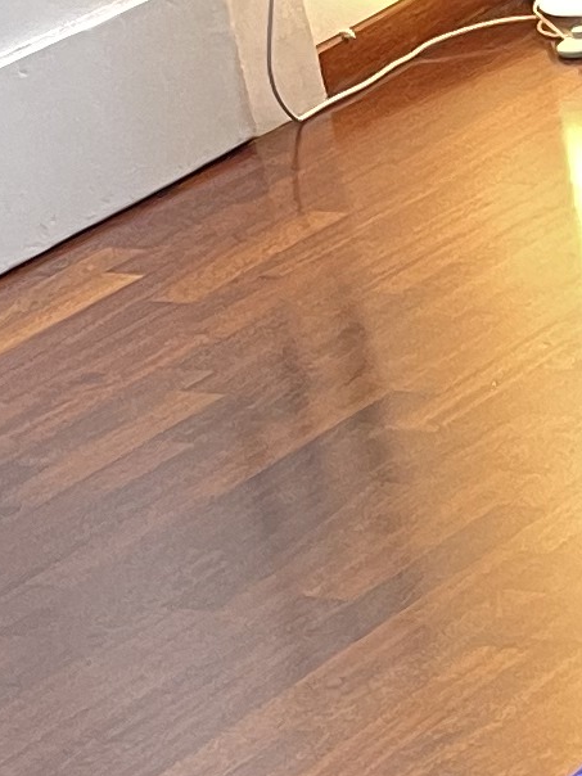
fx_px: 3744
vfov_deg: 11.5
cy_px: 1006
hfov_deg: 8.6
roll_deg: +8.4
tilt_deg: -29.3
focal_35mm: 167
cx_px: 985
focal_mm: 5.1
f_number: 1.6
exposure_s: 1/50
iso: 125
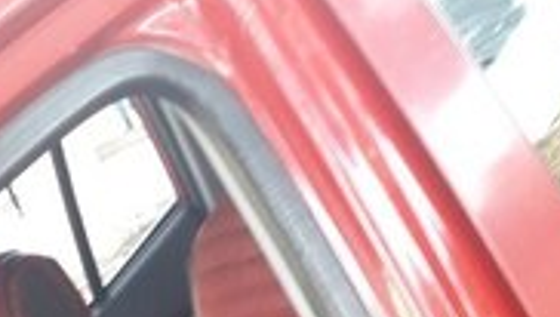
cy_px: 754
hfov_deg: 25.9
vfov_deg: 12.2
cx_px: 86
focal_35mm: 80
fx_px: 1190
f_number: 1.9
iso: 100
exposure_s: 1/50
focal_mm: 3.6
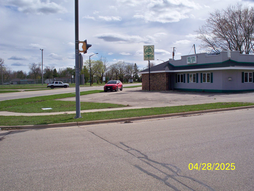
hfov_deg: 52.6
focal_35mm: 35
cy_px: 96
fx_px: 257
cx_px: 127
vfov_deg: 40.7
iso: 125
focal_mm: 7.54
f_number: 4.8
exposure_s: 1/1250
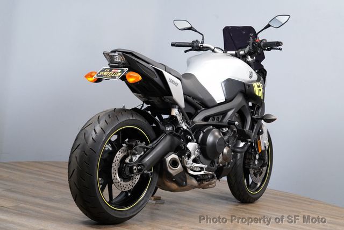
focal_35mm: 65
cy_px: 115
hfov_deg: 31.0
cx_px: 172
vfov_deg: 20.9
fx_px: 621
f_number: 9
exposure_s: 1/80
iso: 5000
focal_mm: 65
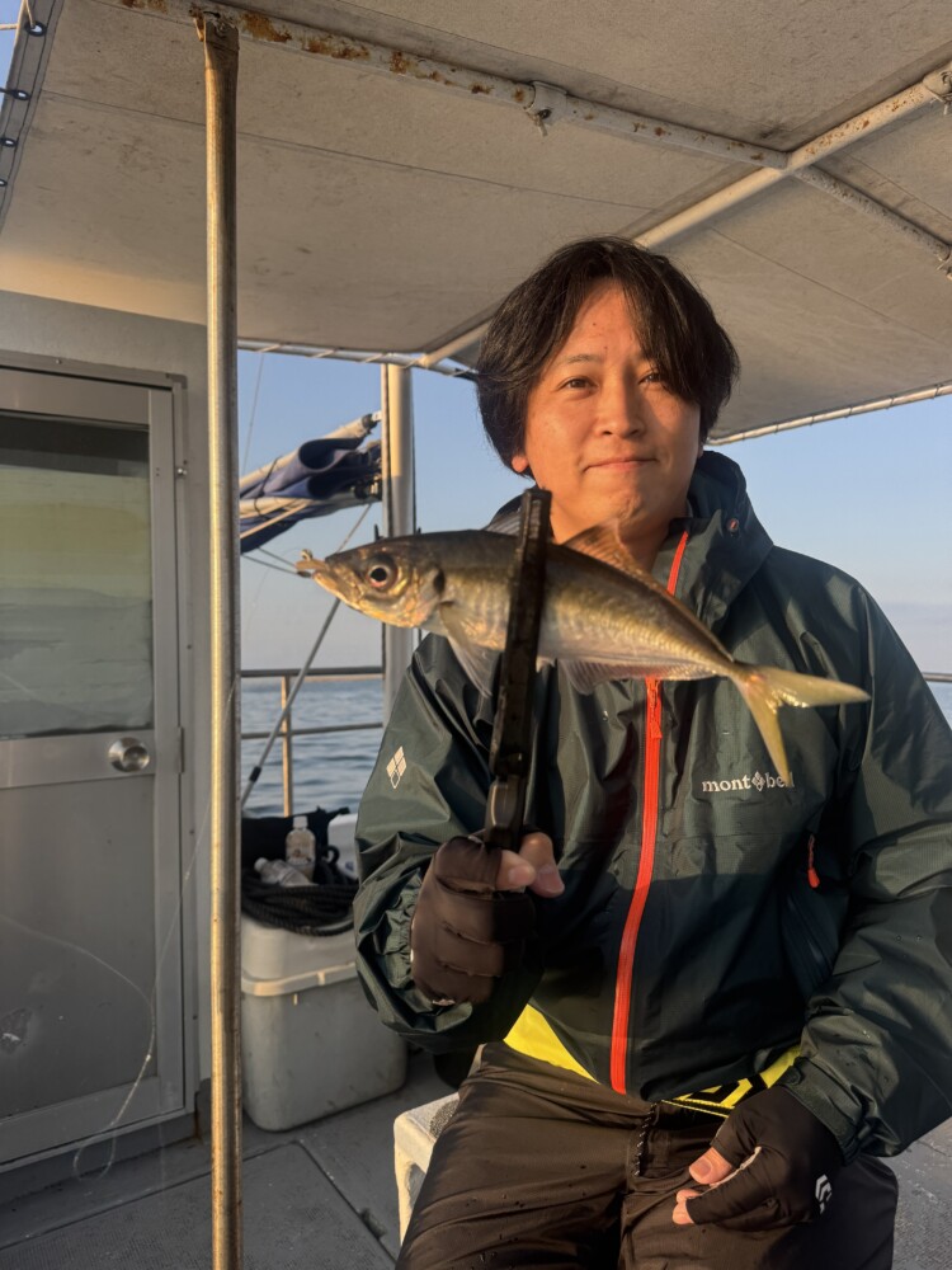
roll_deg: -2.6
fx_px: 880
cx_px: 476
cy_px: 635
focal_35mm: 24
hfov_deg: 56.8
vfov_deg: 71.6
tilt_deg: +2.7
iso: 80
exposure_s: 1/1285
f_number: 1.78
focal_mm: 6.76
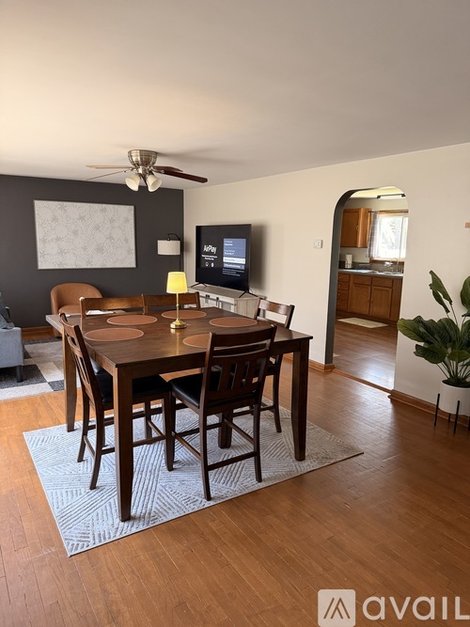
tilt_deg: -10.2
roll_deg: -1.4
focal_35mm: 24
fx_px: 435
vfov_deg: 71.6
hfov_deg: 56.8
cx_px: 235
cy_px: 314
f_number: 1.78
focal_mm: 6.76
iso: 250
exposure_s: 1/60
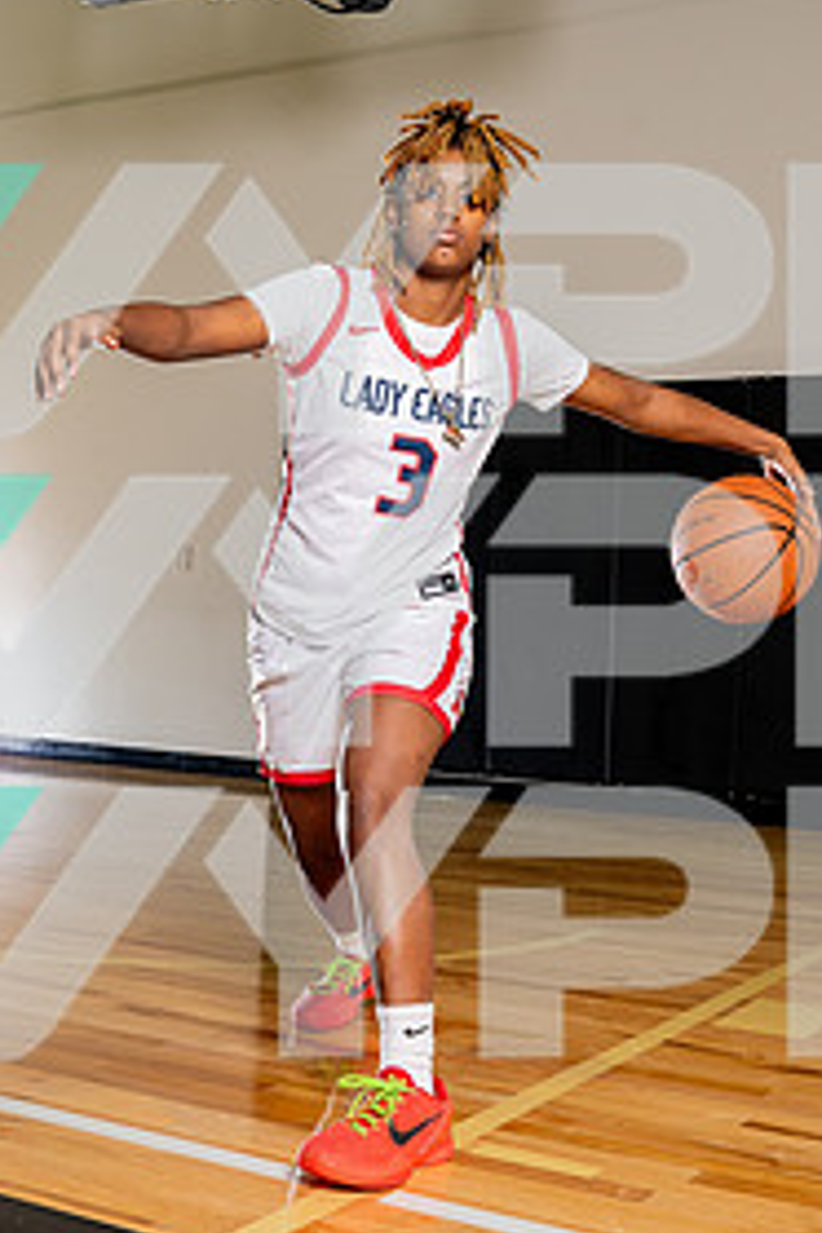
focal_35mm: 47
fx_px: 1610
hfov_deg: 28.6
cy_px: 614
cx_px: 438
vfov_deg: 41.9
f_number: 7.1
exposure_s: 1/200
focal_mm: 29.1
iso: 640
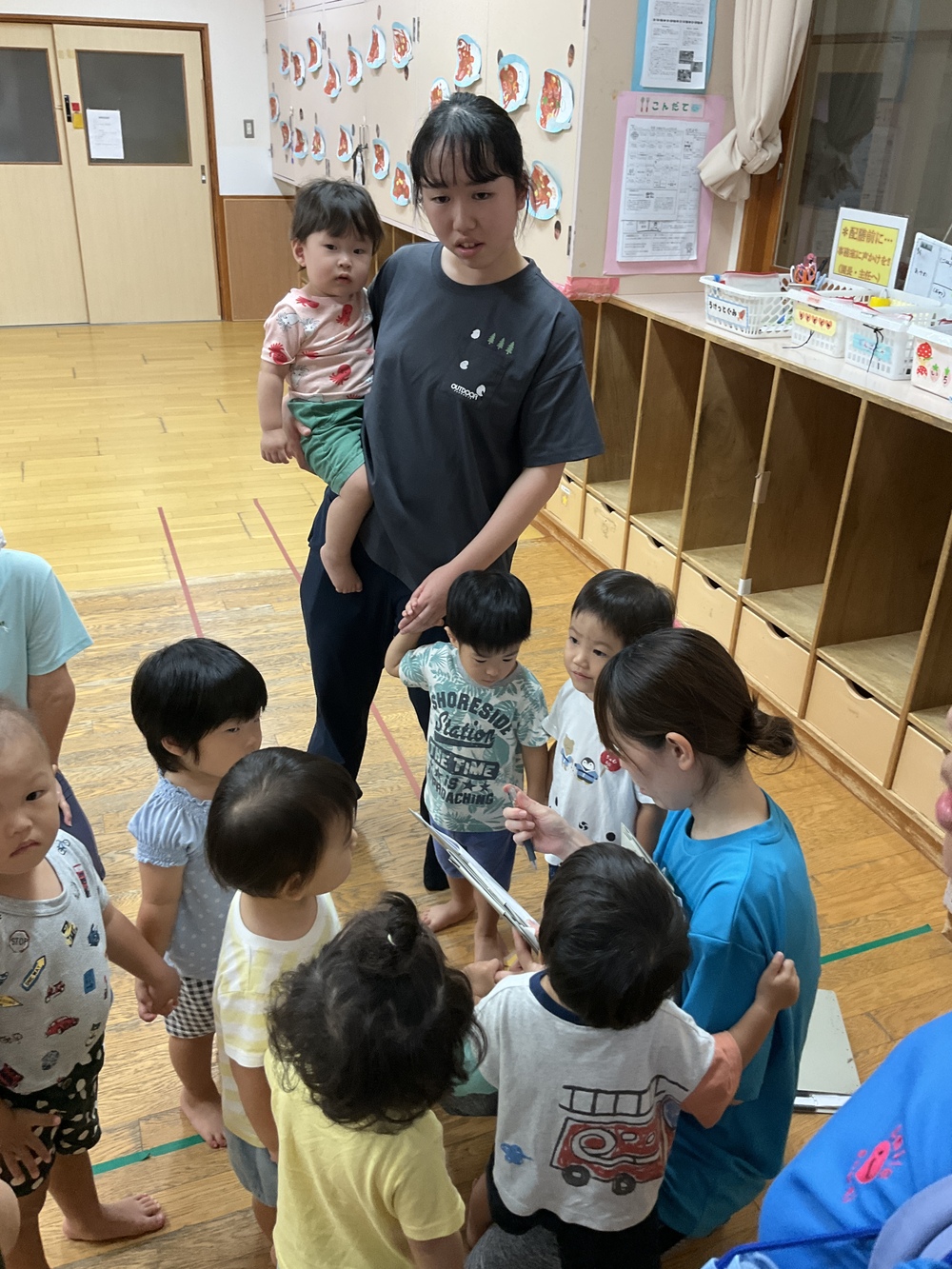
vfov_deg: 61.7
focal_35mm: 29
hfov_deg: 48.2
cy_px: 634
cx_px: 476
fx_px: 1063
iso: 100
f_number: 1.8
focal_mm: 3
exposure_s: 1/60
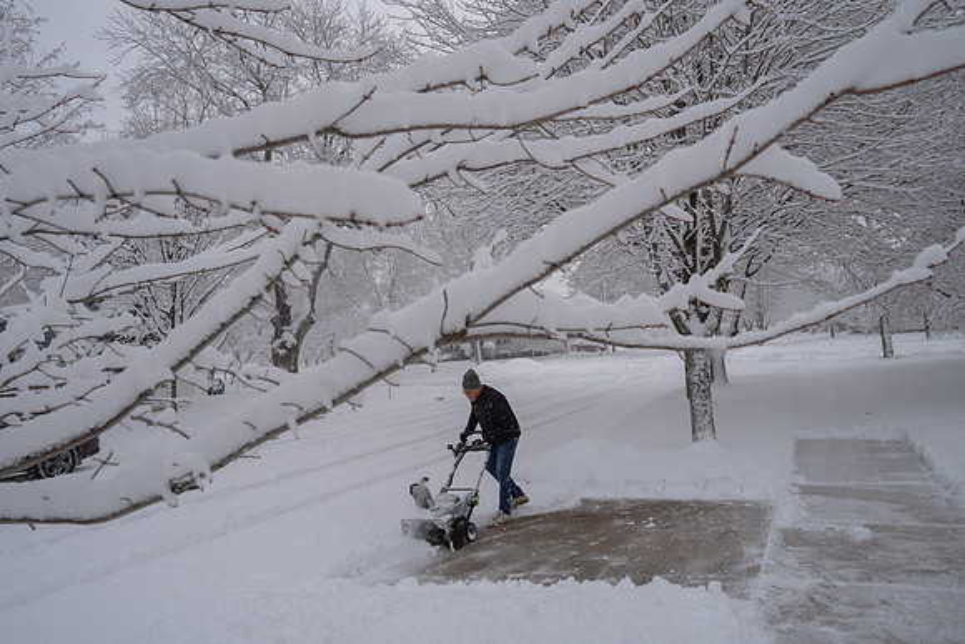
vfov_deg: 51.0
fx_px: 675
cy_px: 306
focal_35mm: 25
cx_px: 459
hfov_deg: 71.1
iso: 200
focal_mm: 24
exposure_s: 1/320
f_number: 5.6
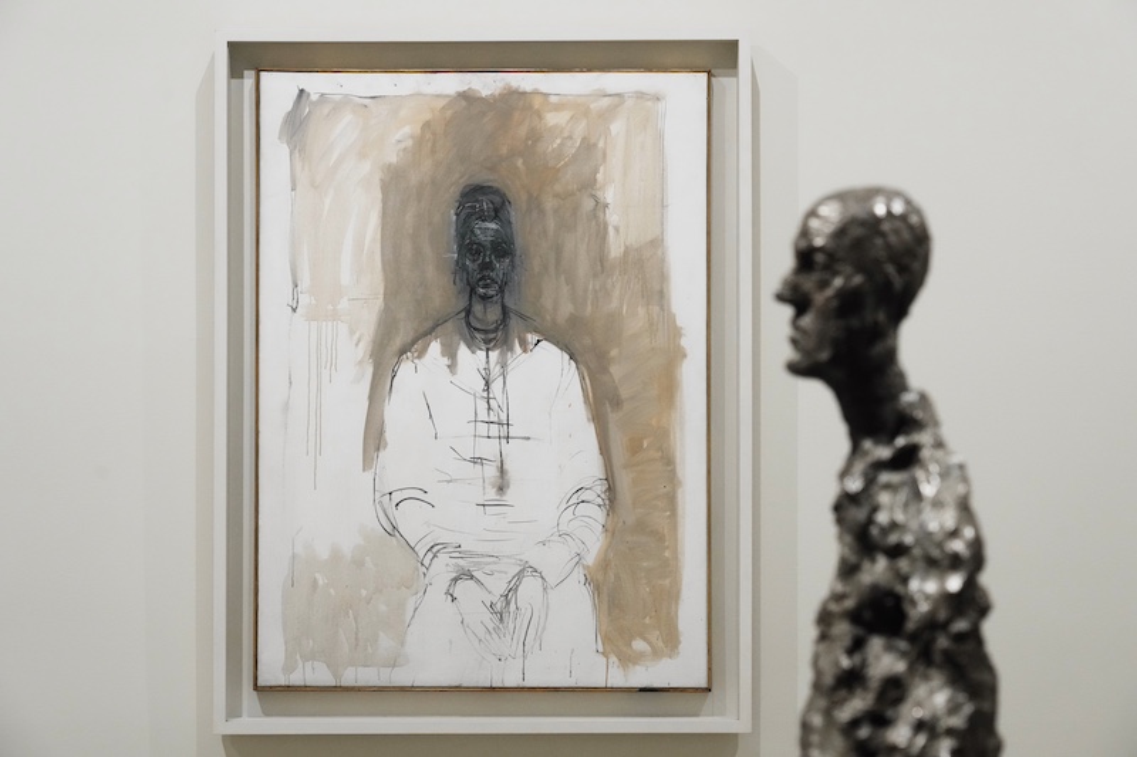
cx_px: 568
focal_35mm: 96
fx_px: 3031
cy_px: 378
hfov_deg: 21.2
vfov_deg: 14.2
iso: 5000
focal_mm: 96
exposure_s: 1/60
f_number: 8
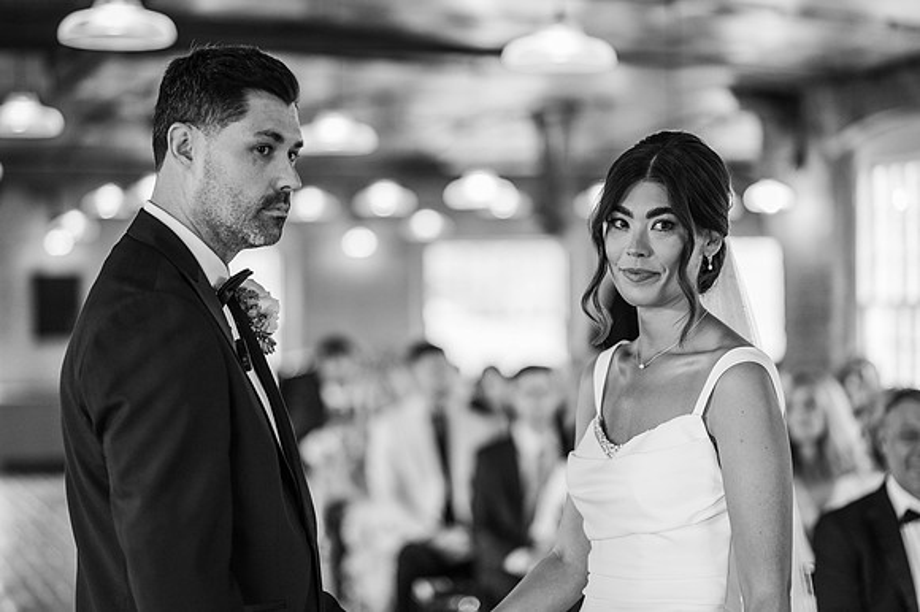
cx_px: 460
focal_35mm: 85
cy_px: 306
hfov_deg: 23.9
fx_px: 2171
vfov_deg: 16.1
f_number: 1.8
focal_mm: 85
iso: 560
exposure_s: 1/200
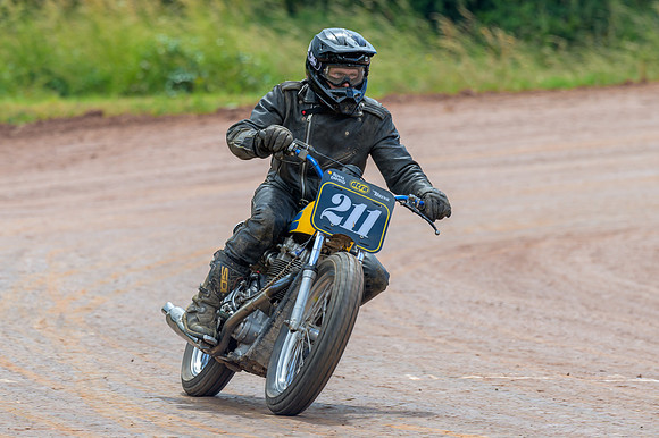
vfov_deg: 3.8
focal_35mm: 363
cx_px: 309
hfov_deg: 5.7
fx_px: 6646
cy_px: 236
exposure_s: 1/400
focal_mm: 200
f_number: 4
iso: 72
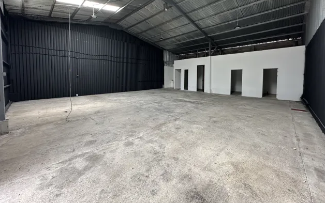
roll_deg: +0.2
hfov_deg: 101.4
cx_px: 163
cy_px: 83
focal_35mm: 15
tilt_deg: -1.2
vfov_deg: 74.2
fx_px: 133
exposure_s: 1/99
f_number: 2.2
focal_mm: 2.22
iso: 160
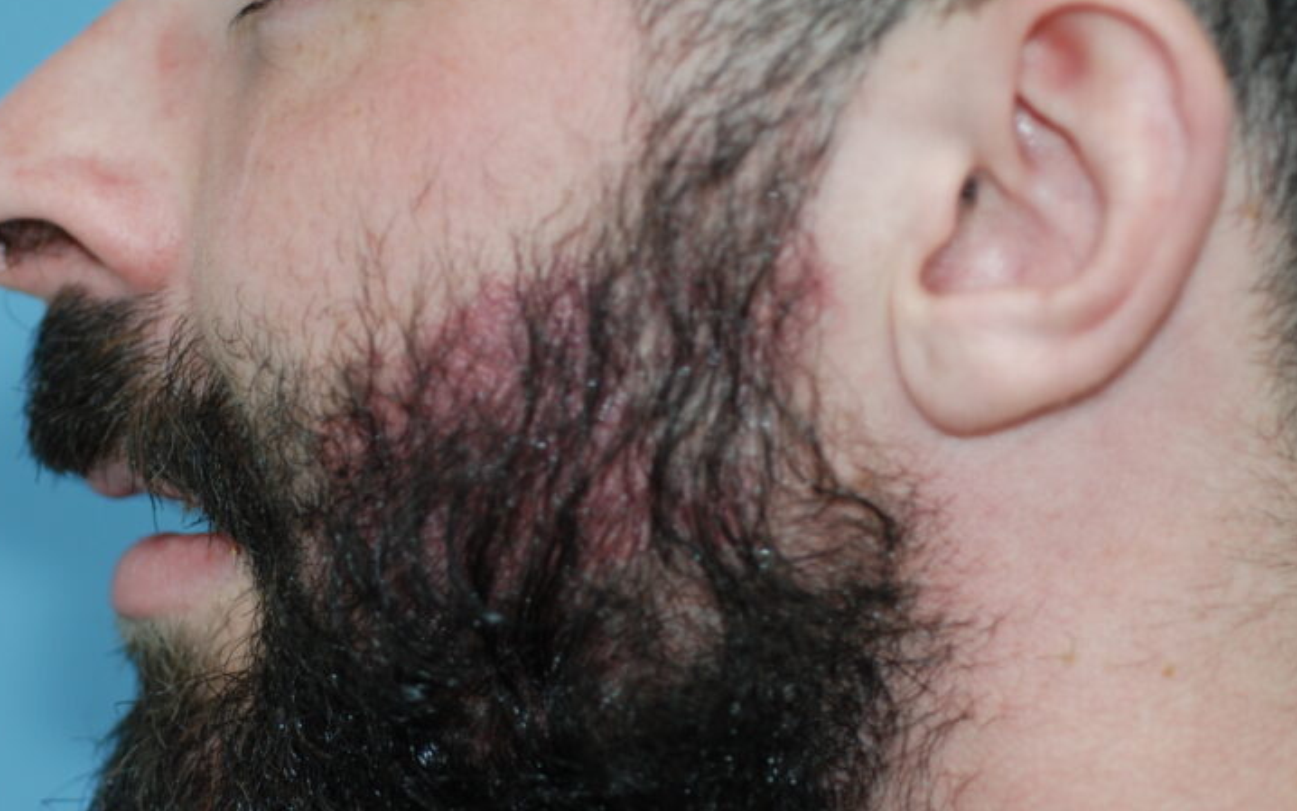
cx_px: 497
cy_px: 404
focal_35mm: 131
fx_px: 4631
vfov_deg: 10.0
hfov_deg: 15.9
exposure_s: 1/60
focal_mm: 60
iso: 200
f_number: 3.3
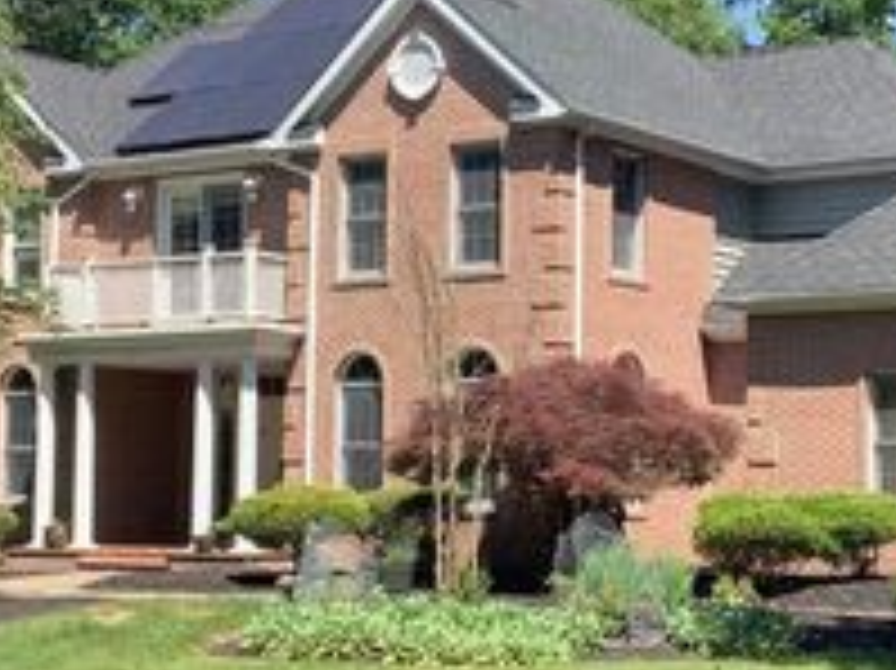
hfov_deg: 24.9
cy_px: 384
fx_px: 2018
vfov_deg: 18.9
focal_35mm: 78
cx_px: 576
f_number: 2.4
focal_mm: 3.3
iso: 25
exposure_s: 1/547
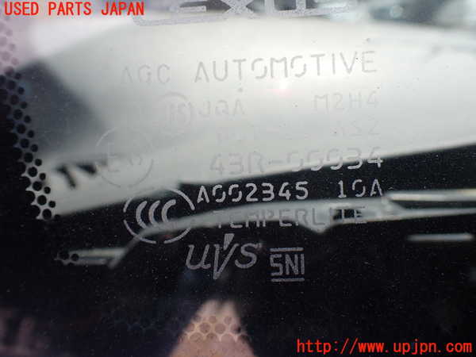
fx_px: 413
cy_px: 178
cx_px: 238
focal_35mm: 30
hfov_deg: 60.0
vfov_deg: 46.8
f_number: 3.2
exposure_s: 1/320
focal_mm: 5.4
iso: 100
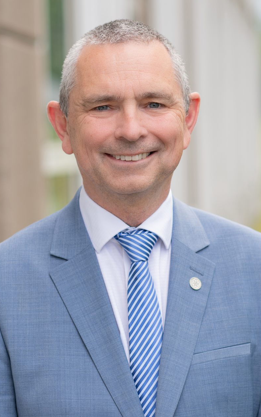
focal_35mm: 131
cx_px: 143
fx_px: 1491
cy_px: 208
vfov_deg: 15.9
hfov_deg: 10.0
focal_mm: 85
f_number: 2.8
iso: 160
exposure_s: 1/640
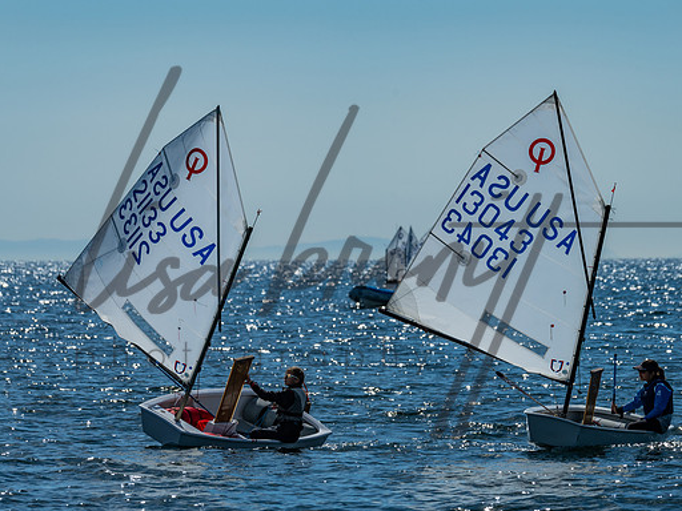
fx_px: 7112
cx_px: 332
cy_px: 262
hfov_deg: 5.5
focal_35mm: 361
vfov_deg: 4.1
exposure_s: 1/800
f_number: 8
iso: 100
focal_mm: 280
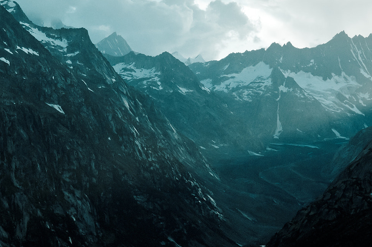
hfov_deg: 18.8
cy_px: 108
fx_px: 1125
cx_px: 193
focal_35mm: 109
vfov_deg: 12.5
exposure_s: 1/400
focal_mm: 44
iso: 320
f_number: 7.1
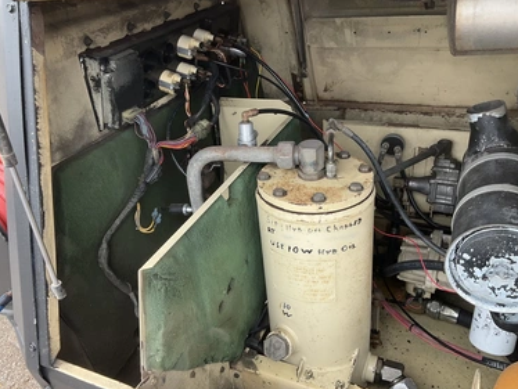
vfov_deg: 45.5
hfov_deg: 58.3
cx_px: 251
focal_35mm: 31
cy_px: 195
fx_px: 464
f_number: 1.8
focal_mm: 3
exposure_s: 1/191
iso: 25
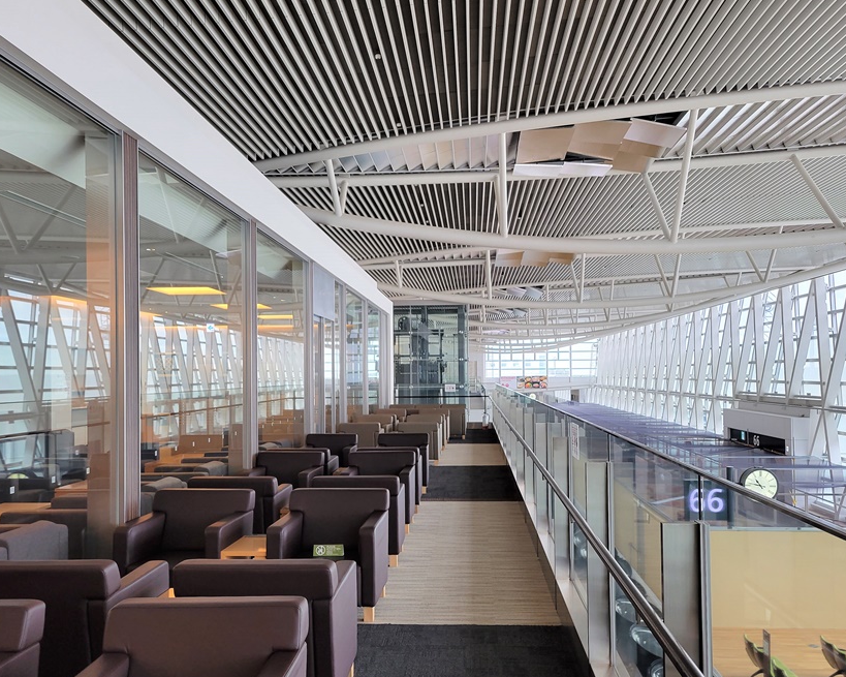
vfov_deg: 47.1
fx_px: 776
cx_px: 436
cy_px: 369
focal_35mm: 31
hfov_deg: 57.2
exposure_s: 1/100
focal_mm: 5.4
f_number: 1.8
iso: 80
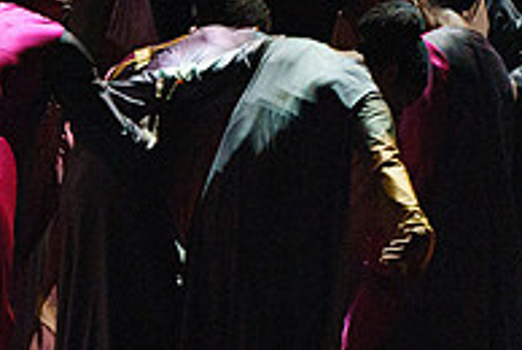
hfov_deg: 1.9
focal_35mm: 1076
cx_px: -61
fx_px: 15626
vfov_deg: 1.3
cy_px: -42
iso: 6400
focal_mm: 300
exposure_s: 1/250
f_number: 5.6
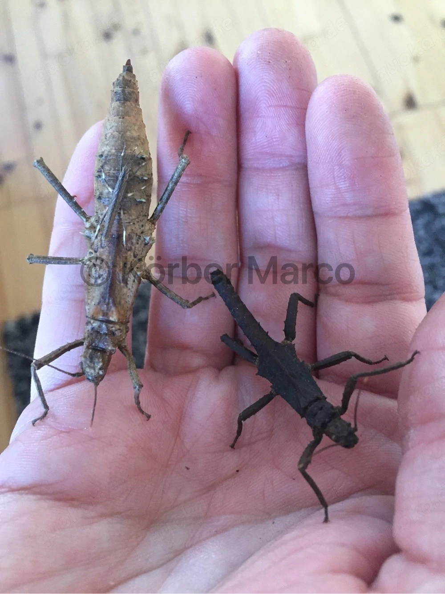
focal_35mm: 29
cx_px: 222
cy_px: 297
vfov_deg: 61.7
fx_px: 497
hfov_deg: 48.2
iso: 250
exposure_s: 1/33
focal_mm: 4.15
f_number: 2.2
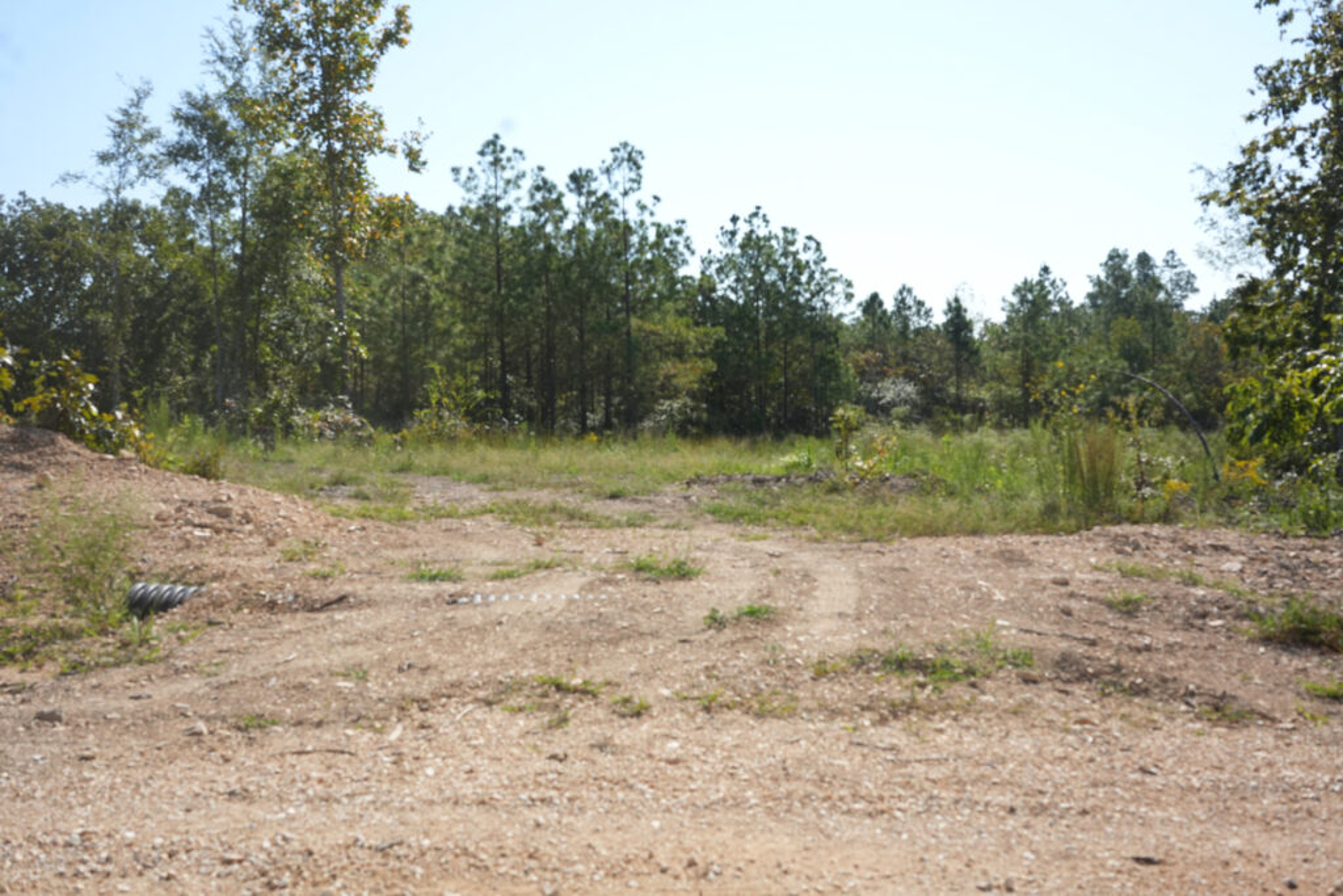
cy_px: 448
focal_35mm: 35
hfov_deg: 54.4
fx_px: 1306
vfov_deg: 37.9
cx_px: 672
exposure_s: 1/2000
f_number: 7.1
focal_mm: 35
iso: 640
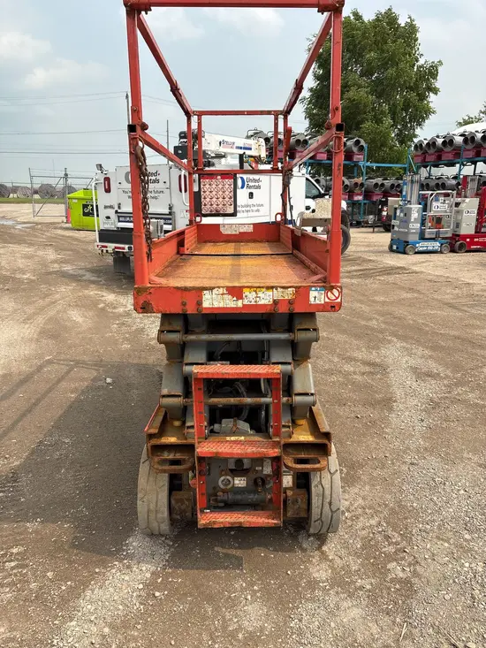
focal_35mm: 26
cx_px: 243
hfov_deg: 53.1
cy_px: 324
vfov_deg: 67.3
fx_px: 487
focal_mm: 5.96
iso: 50
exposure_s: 1/3311
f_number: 1.6
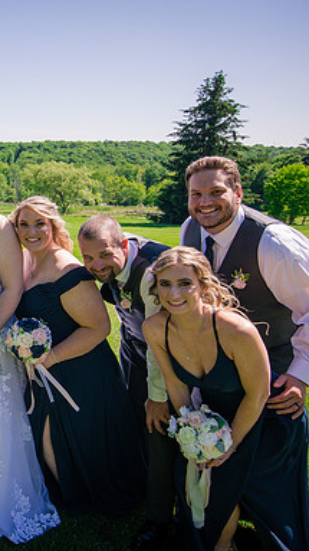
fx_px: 496
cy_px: 257
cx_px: -65
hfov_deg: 29.5
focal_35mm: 34
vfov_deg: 58.0
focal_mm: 20
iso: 250
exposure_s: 1/640
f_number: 9
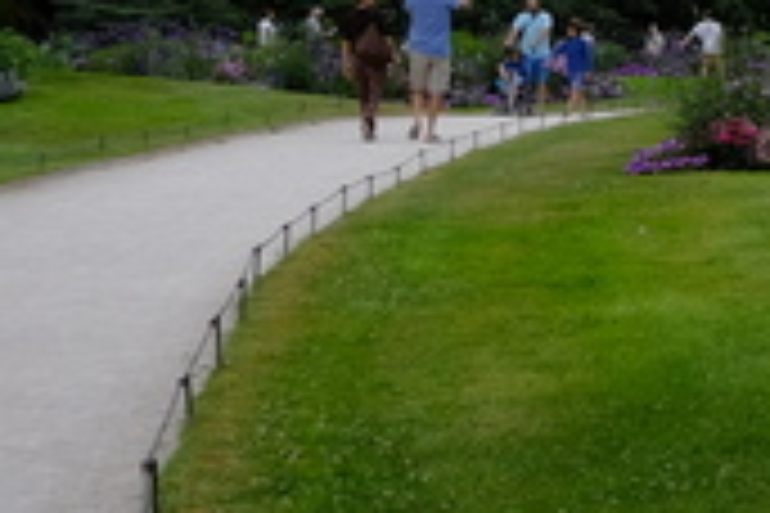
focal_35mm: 164
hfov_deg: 11.0
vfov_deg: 8.3
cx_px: 1720
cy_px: 79
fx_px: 3508
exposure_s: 1/125
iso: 400
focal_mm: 23
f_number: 7.1
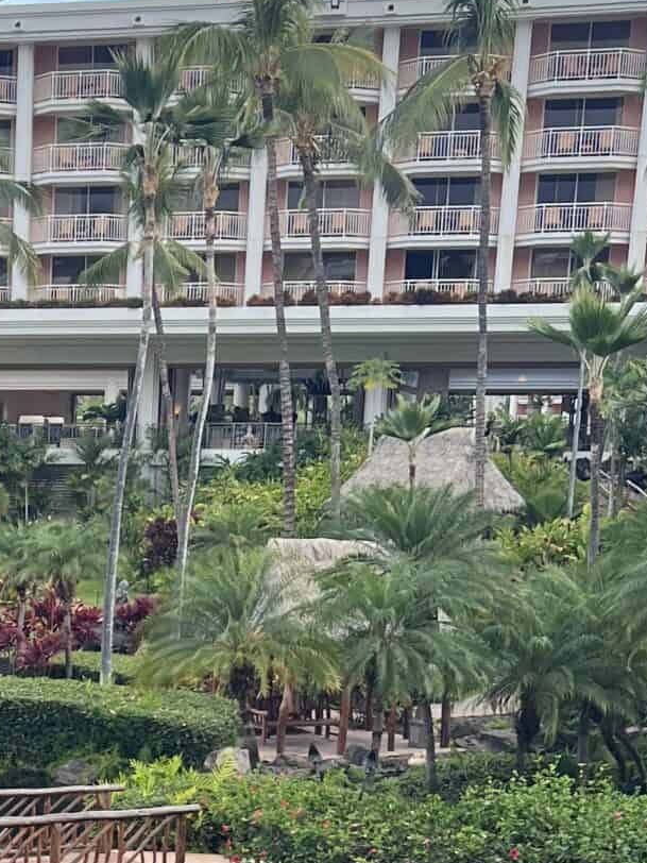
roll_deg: +0.9
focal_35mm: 82
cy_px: 887
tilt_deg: -11.7
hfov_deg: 17.3
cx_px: -93
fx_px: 2044
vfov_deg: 22.8
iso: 50
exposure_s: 1/384
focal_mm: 5.7
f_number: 1.5
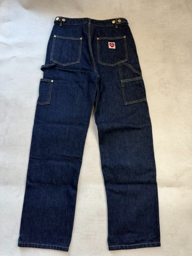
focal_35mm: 24
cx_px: 96
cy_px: 128
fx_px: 177
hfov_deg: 56.8
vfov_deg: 71.6
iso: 100
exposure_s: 1/100
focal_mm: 6.76
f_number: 1.78
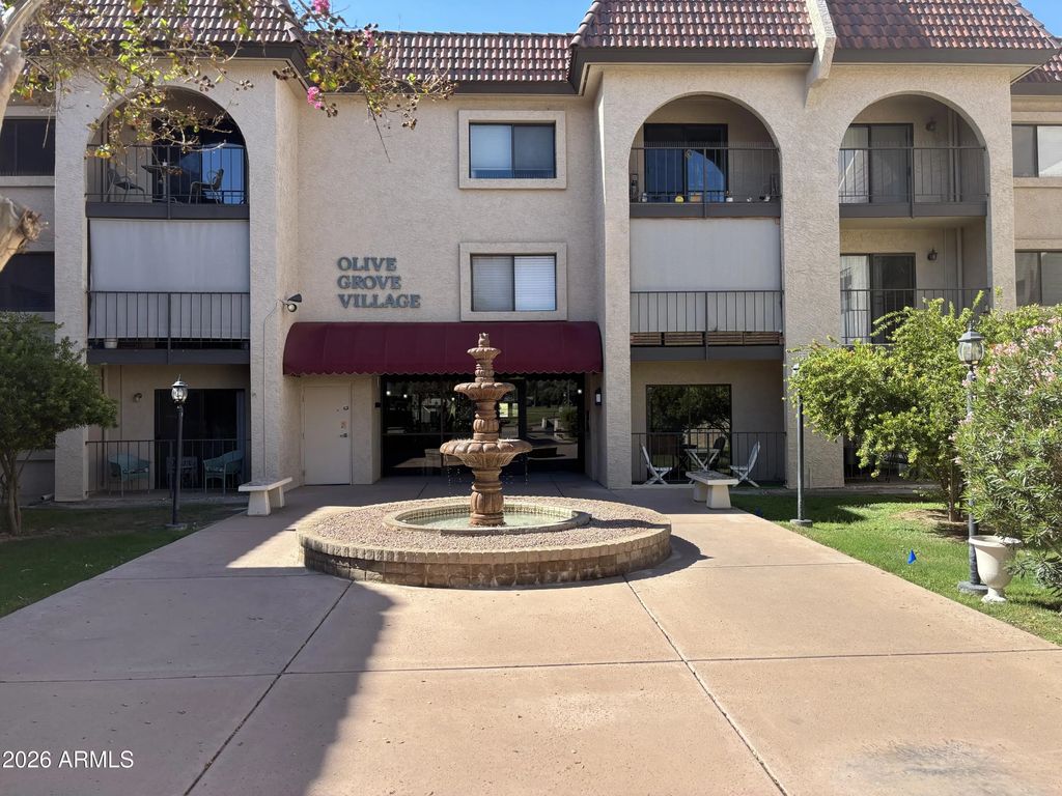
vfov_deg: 53.1
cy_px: 398
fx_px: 798
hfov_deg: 67.3
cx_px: 531
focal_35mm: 26
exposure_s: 1/1721
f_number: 1.6
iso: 50
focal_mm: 5.96
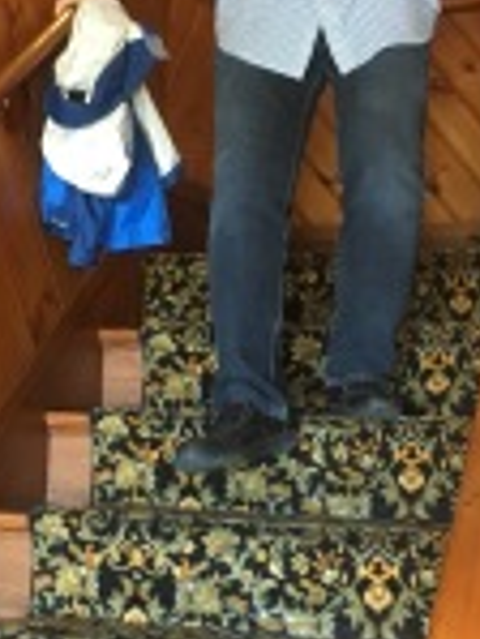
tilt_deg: +6.5
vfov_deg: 27.3
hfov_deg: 20.7
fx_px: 1311
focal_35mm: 71
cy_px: 232
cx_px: 219
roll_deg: +0.6
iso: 200
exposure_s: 1/17
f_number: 2.2
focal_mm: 4.15
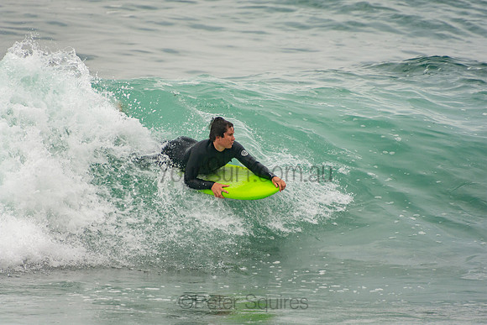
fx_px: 8118
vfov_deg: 2.3
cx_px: 244
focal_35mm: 600
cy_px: 162
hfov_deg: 3.4
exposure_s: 1/1250
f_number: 5.6
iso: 250
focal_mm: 400
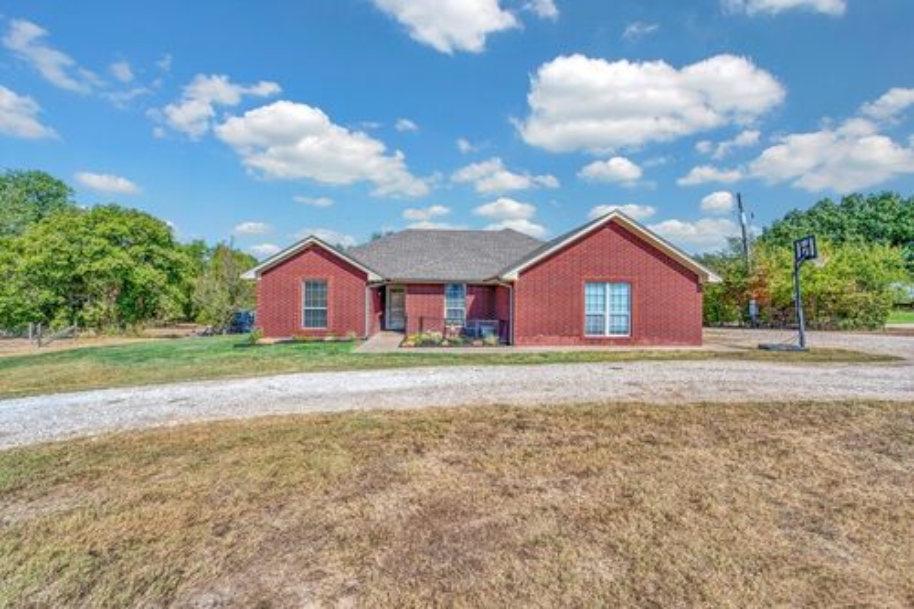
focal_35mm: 14
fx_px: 355
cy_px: 304
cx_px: 457
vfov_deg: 81.2
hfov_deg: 104.3
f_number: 8
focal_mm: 14
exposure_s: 1/400
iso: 100
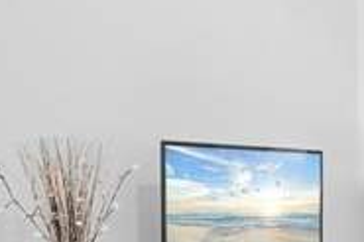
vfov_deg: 25.6
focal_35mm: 52
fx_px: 525
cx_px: 401
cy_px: 187
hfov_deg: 33.3
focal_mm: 12
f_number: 10
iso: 2000
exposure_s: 1/13
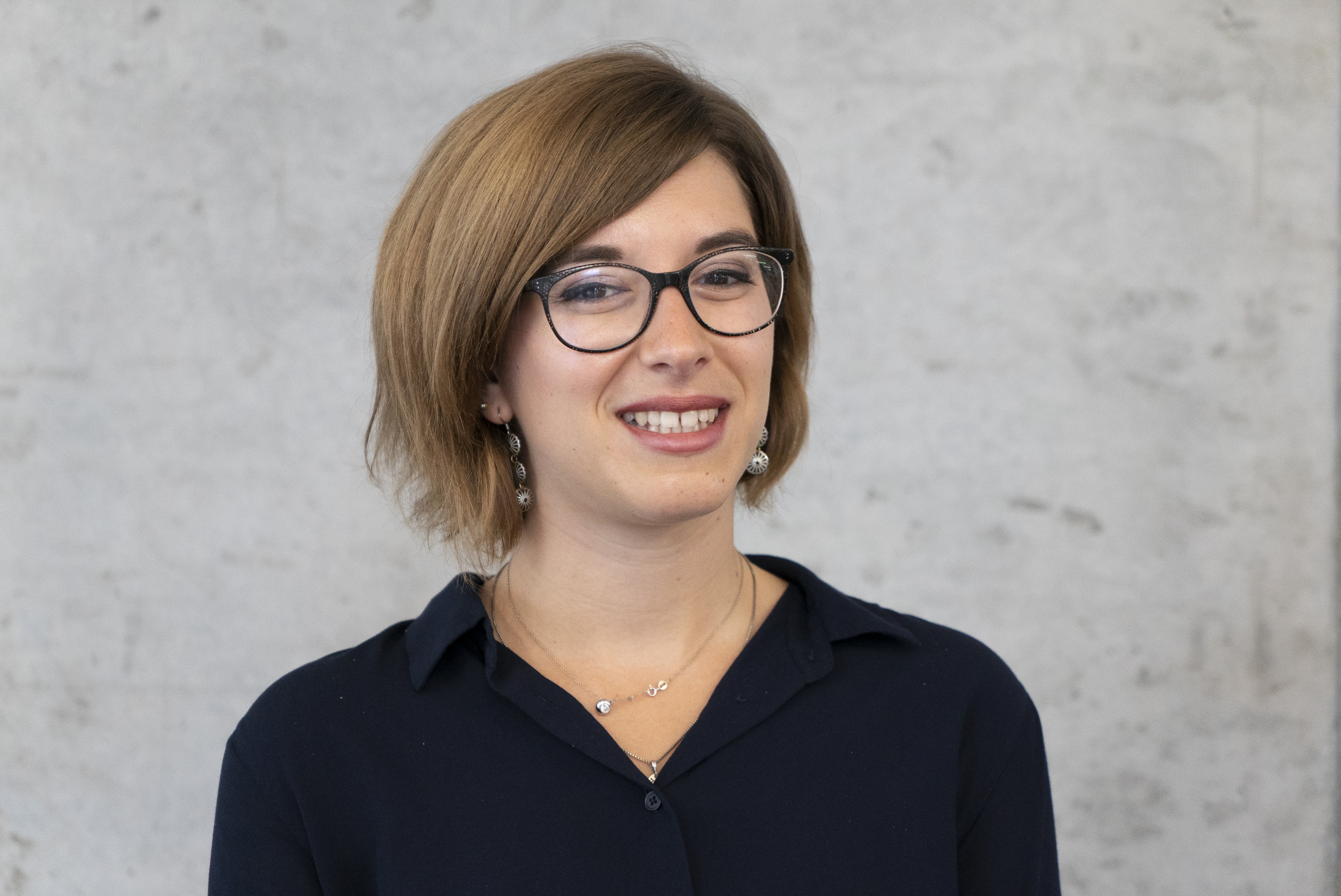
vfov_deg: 19.5
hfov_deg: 28.8
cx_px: 670
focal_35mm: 70
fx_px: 2609
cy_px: 448
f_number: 4.5
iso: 5000
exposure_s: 1/125
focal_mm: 70
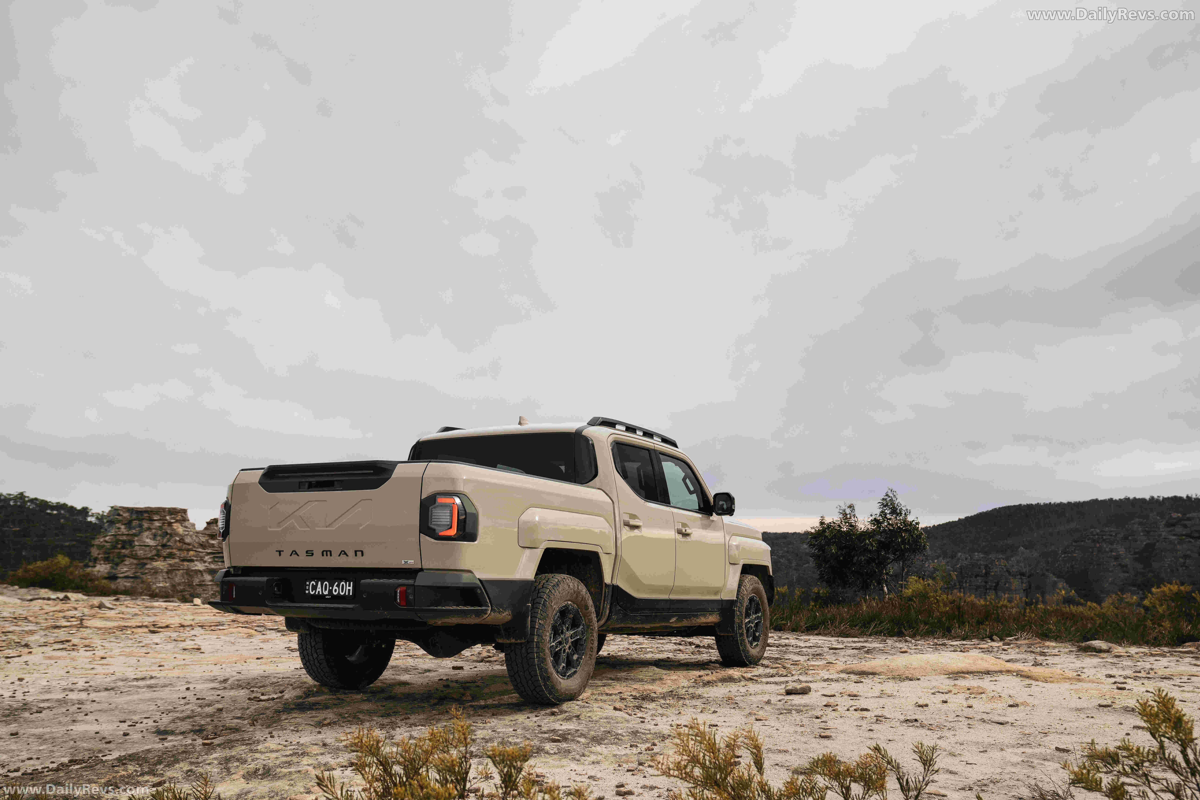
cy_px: 400
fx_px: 1100
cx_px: 600
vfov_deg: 40.0
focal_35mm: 33
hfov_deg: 57.2
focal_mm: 33
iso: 320
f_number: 4.5
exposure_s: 1/640
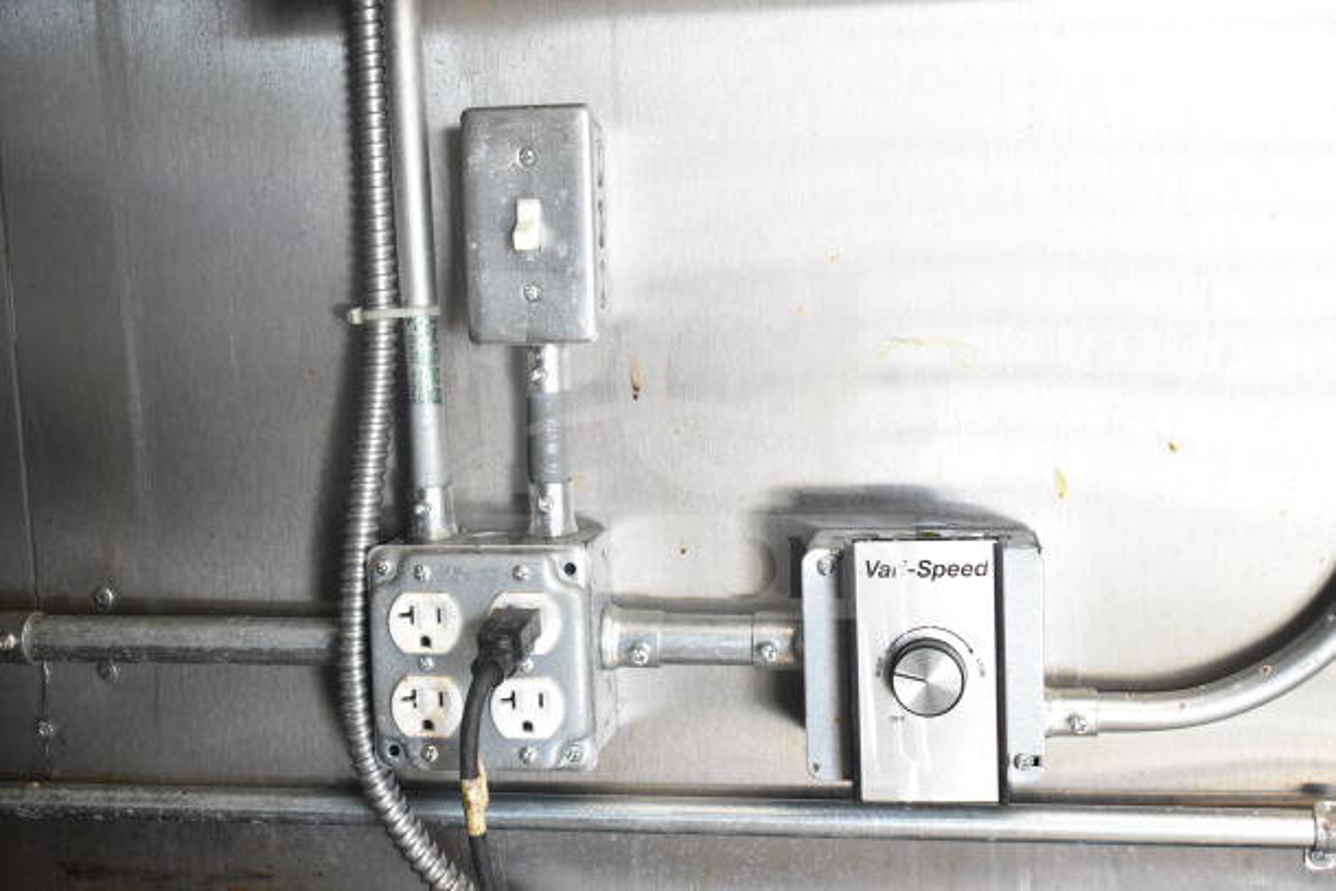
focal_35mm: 45
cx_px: 668
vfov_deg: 29.9
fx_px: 1670
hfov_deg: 43.6
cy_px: 446
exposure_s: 1/80
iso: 1600
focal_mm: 30
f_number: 4.5
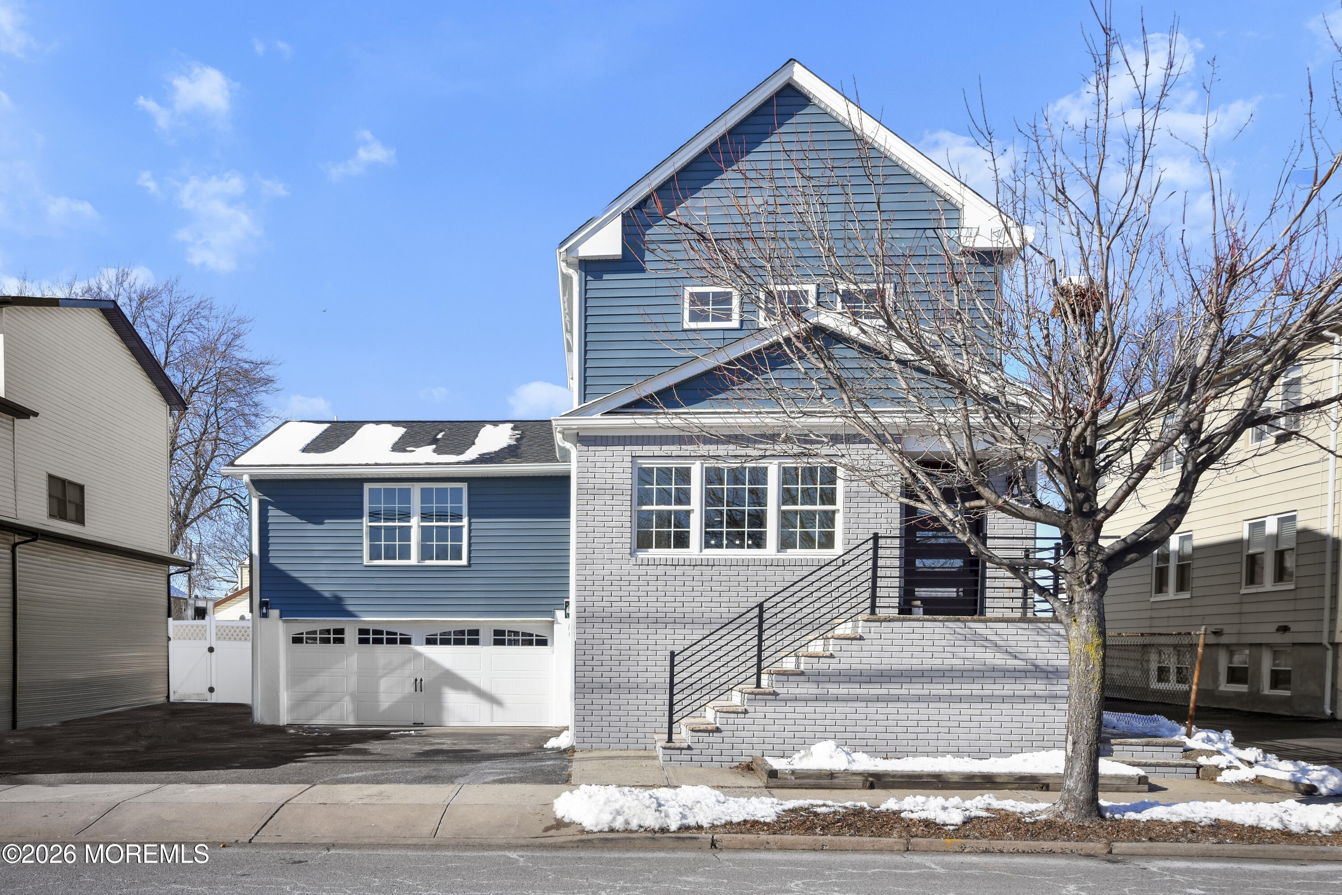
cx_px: 671
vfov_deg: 43.6
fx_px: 1118
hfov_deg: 61.9
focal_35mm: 30
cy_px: 448
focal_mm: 20
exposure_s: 1/500
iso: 250
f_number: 8
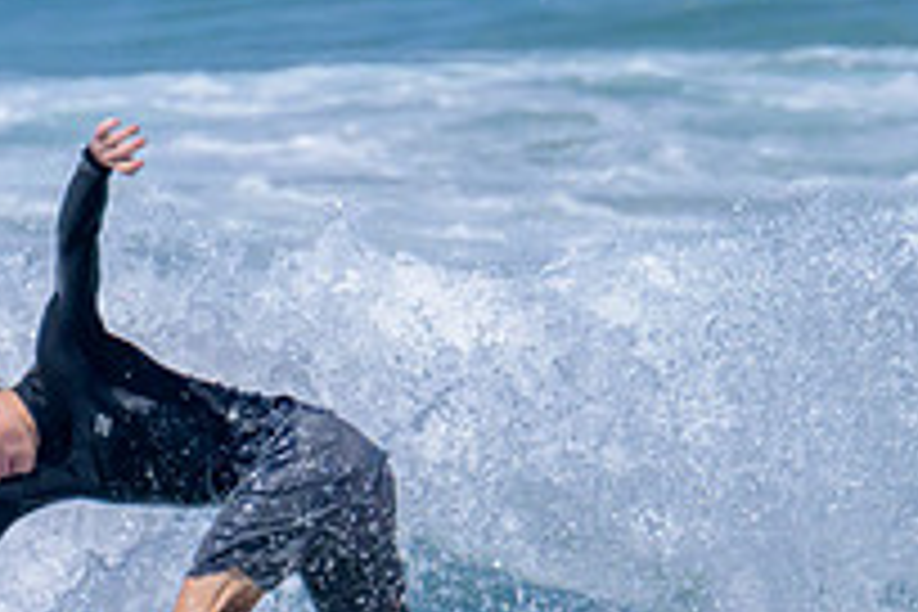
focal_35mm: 3089
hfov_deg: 0.7
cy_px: 455
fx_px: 78763
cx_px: 333
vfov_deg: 0.4
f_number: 16
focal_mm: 800
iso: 800
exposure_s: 1/2000
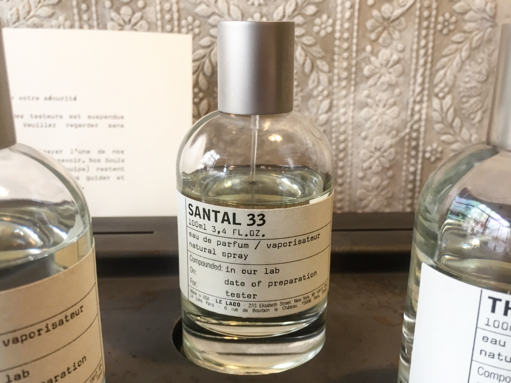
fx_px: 428
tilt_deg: -20.8
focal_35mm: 29
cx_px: 256
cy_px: 192
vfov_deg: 48.2
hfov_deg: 61.7
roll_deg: -3.1
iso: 80
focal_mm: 4.15
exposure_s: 1/33
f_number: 2.2
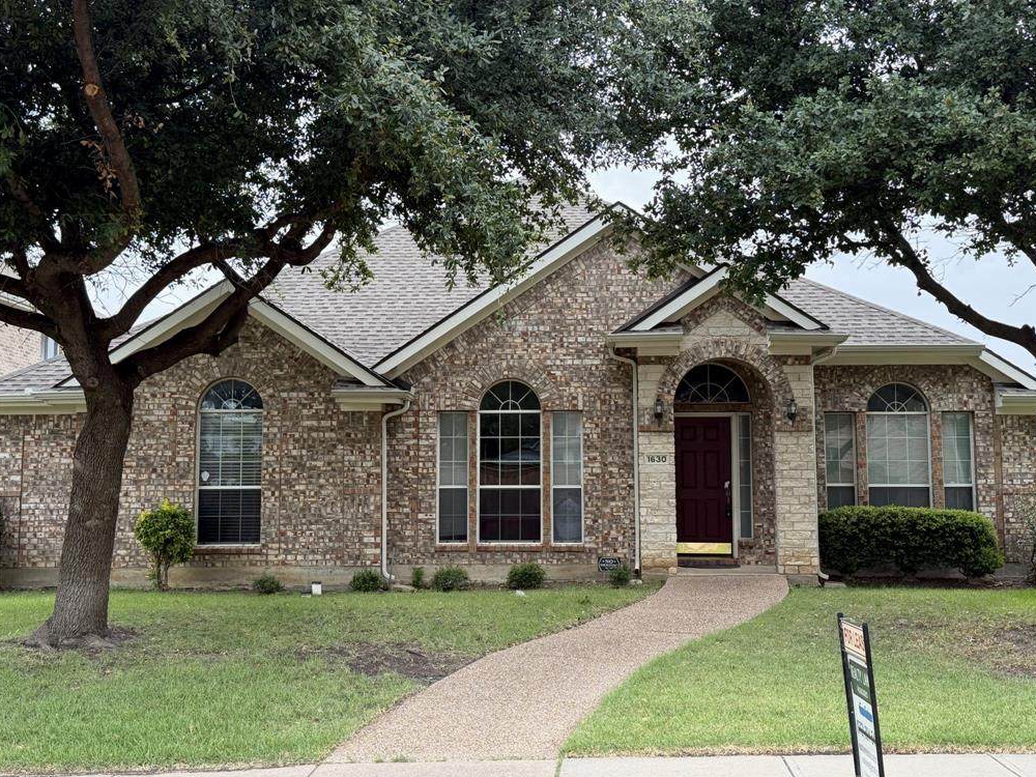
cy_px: 381
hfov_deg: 44.8
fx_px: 1257
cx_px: 526
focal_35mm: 42
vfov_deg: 34.3
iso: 100
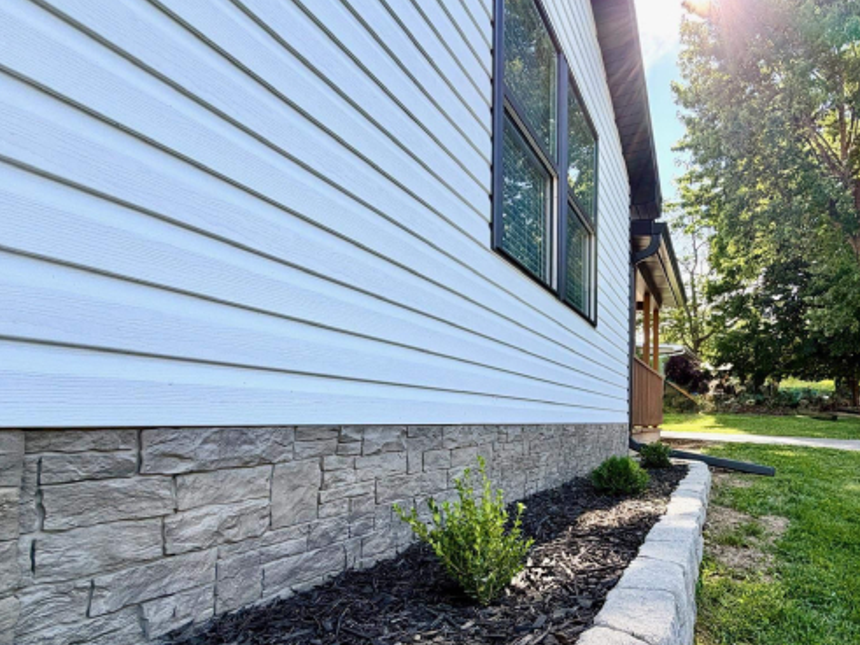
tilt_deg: +0.3
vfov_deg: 67.0
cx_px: 537
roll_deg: +0.4
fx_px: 472
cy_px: 424
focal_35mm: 19
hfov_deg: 83.1
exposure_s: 1/502
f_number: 2.2
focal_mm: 2.22
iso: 50
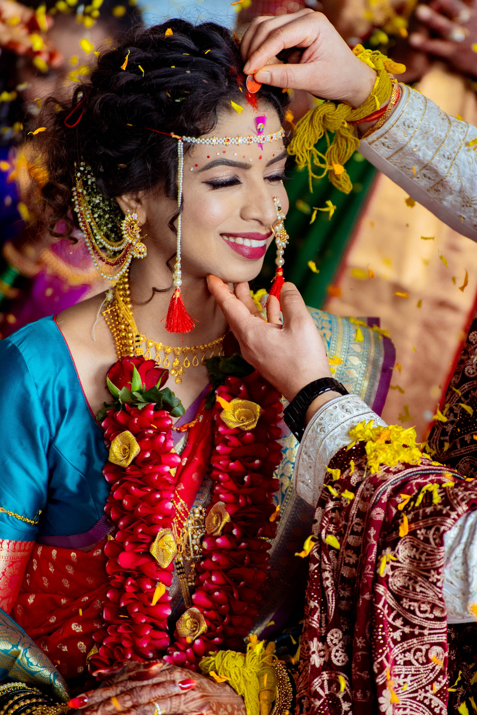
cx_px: 329
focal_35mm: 172
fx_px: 3418
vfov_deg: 11.9
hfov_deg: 8.0
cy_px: 323
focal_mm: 121
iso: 1000
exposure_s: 1/640
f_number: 2.8
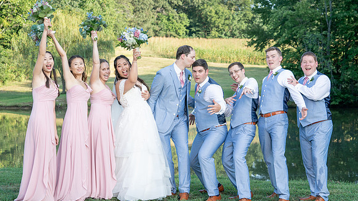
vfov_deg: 15.7
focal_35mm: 77
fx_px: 731
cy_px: 101
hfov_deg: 27.5
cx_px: 173
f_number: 5.6
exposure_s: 1/200
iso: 250
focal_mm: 70
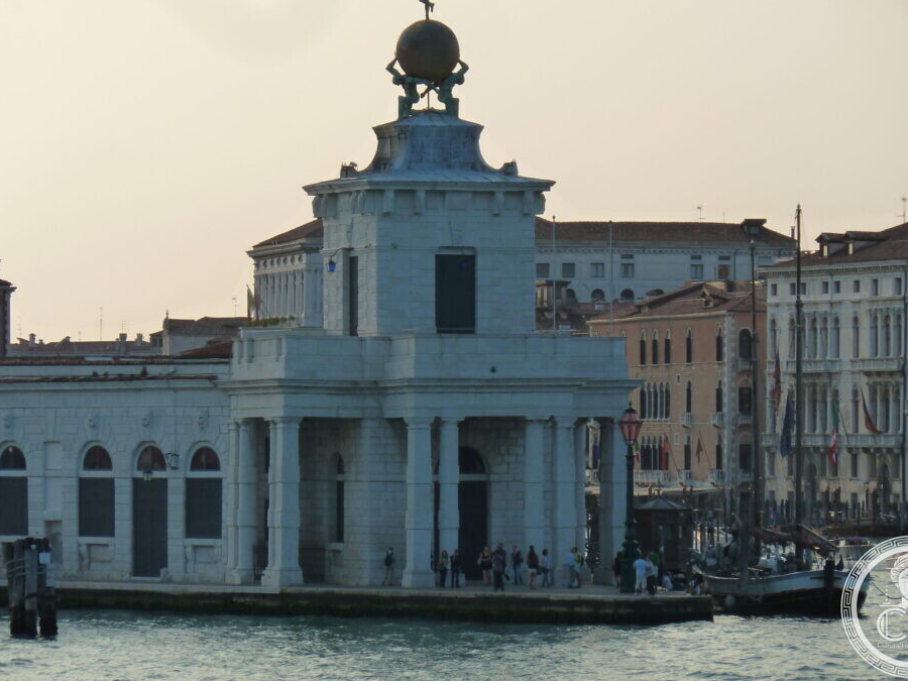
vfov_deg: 6.2
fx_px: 6269
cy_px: 297
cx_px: 473
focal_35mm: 239
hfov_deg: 8.3
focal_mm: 34.4
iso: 125
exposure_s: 1/320
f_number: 4.6
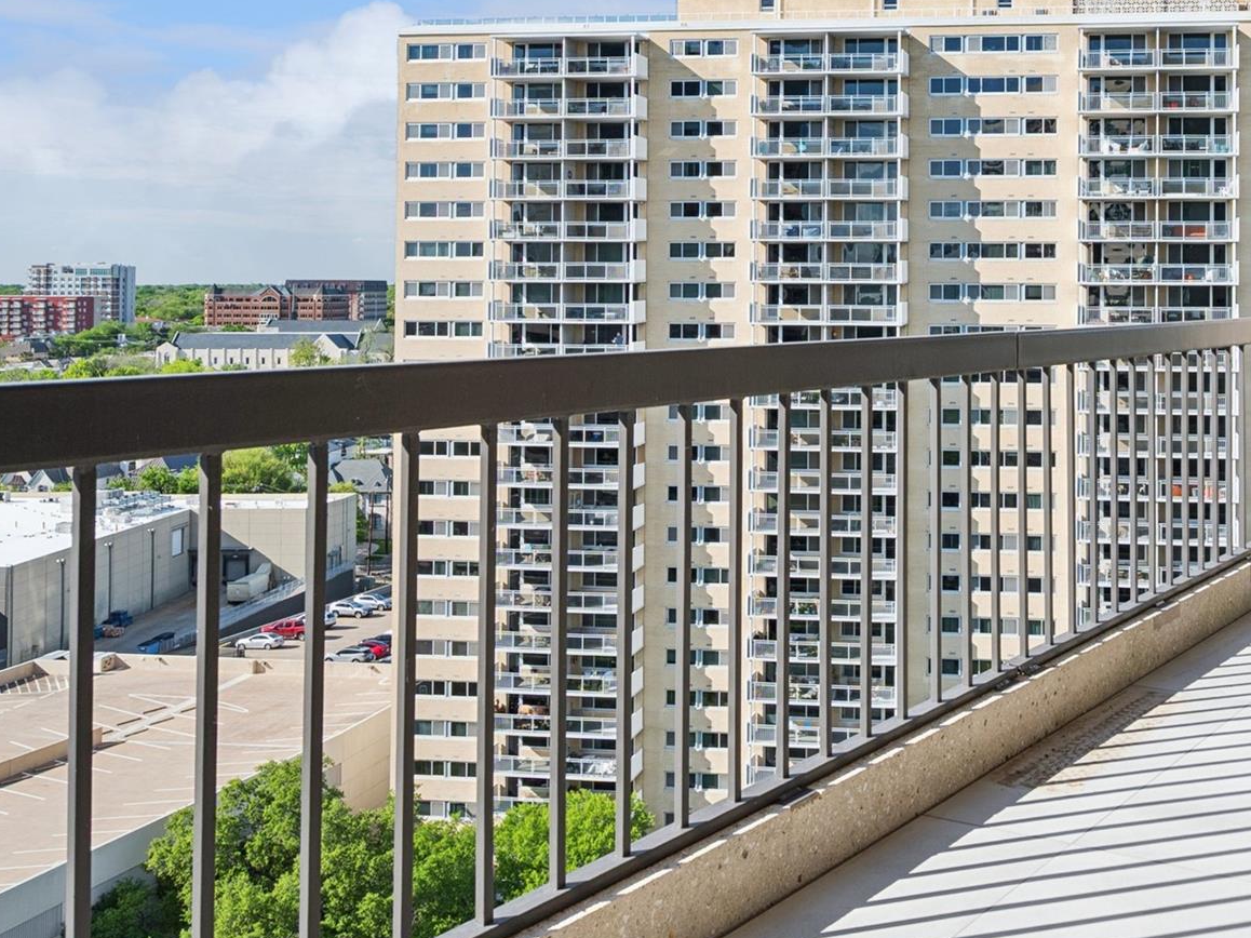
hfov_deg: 49.0
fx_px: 1259
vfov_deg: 40.7
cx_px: 1044
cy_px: 393
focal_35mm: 35
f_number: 9
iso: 250
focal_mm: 20.5
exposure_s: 1/80
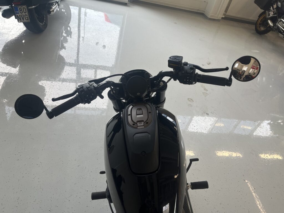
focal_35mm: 26
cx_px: 142
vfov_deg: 53.1
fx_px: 213
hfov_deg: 67.3
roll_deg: -15.4
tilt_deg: -39.1
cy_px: 106
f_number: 1.6
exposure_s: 1/154
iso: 40
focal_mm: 5.1
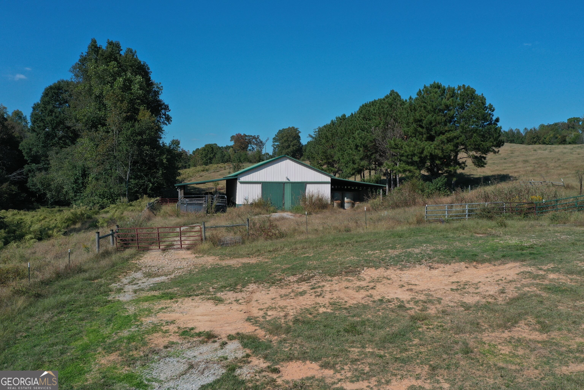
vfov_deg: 46.4
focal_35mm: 28
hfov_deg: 65.5
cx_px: 292
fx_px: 454
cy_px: 195
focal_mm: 10.26
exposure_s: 1/640
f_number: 6.3
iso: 100
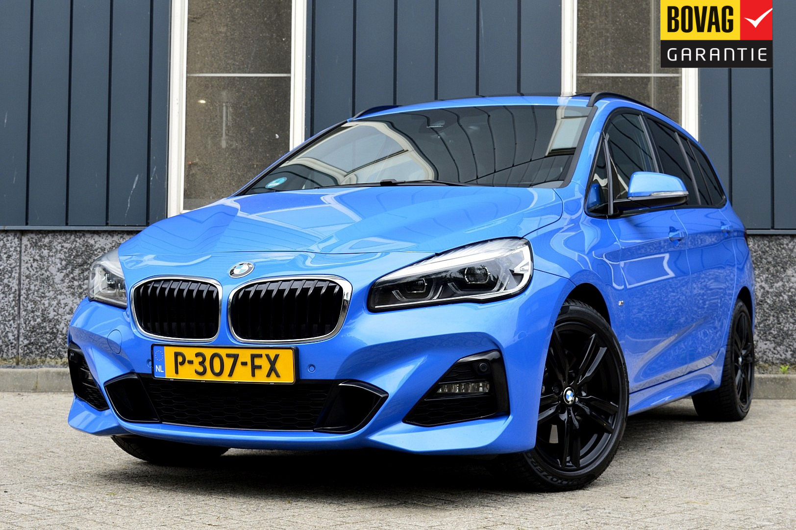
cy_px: 265
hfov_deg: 33.4
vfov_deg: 22.6
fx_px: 1326
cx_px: 398
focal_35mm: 60
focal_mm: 40
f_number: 10
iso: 400
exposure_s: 1/250
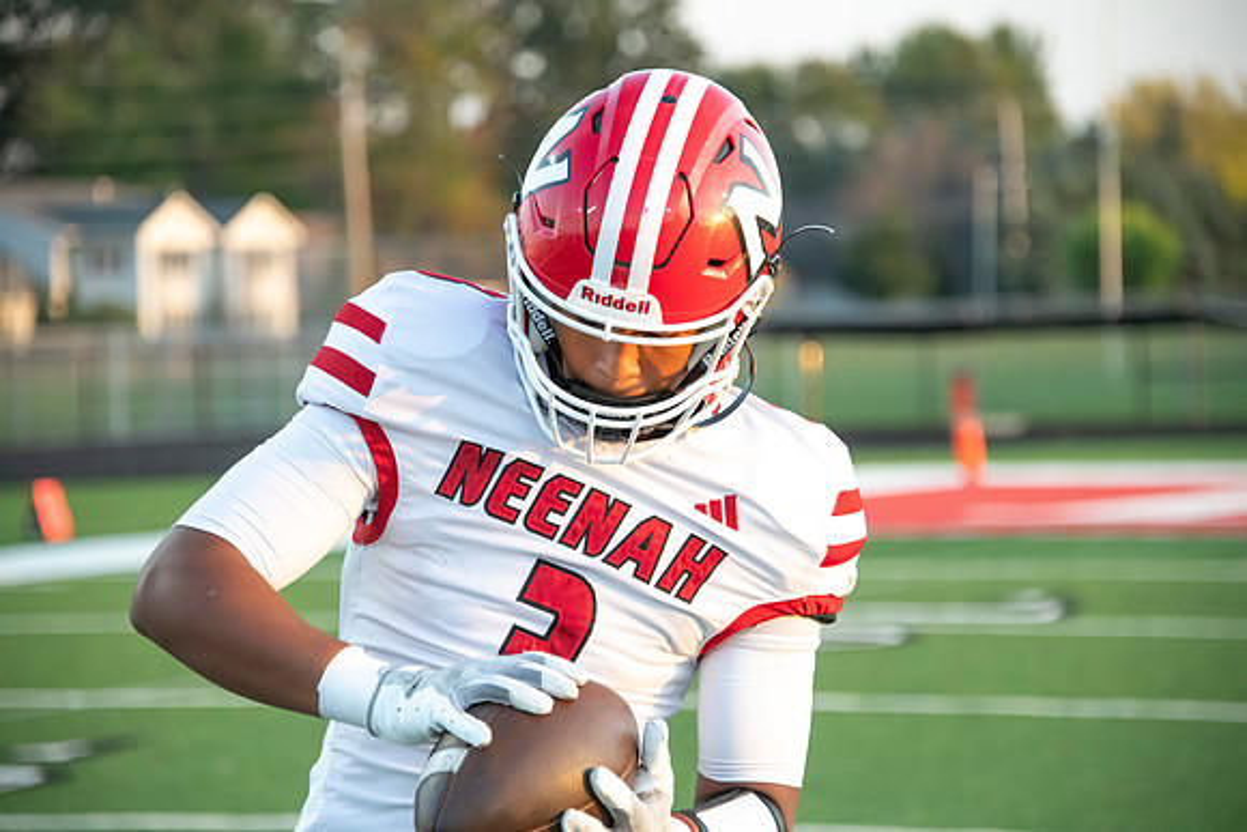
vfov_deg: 8.1
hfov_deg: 12.1
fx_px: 5890
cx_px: 624
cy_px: 416
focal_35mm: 170
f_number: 5.6
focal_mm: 170
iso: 2000
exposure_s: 1/1000
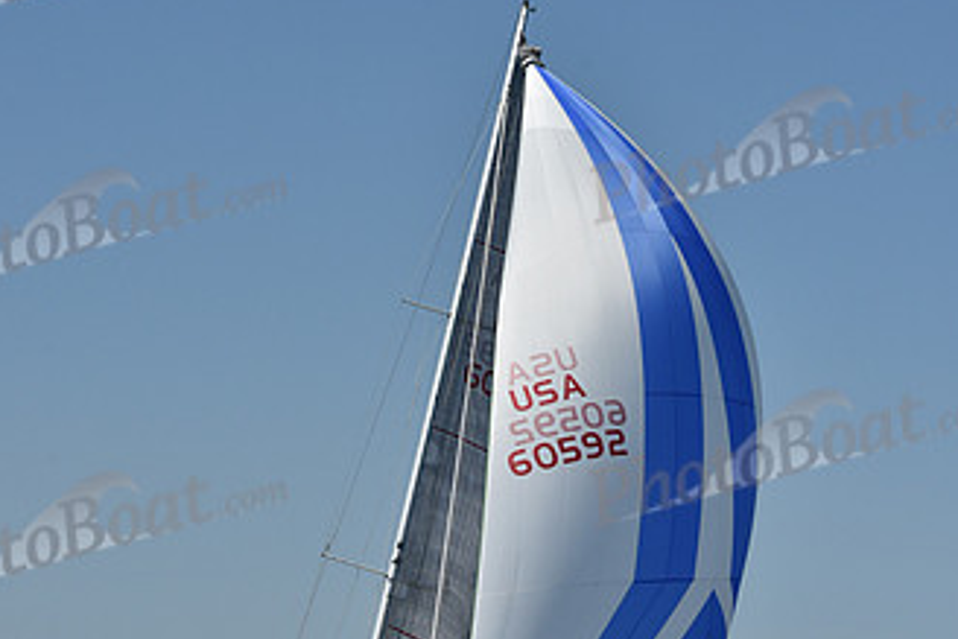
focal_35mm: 145
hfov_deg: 14.1
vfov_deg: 9.5
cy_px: 341
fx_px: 3860
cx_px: 440
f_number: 10
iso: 250
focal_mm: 82
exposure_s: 1/1250
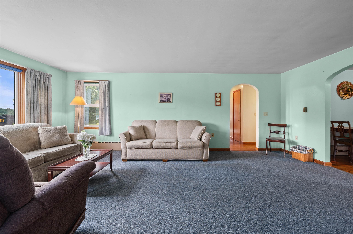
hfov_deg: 100.4
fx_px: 147
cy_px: 117
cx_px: 176
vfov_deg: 77.2
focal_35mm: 15
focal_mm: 15
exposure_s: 2.5
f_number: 7.1
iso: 400
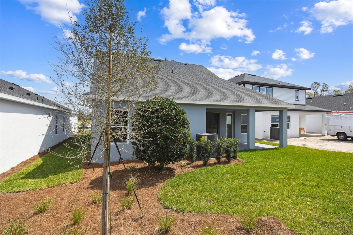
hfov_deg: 93.3
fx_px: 167
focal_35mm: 17
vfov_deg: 70.4
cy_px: 118
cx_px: 176
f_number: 7.1
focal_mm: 11.5
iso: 100
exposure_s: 1/800
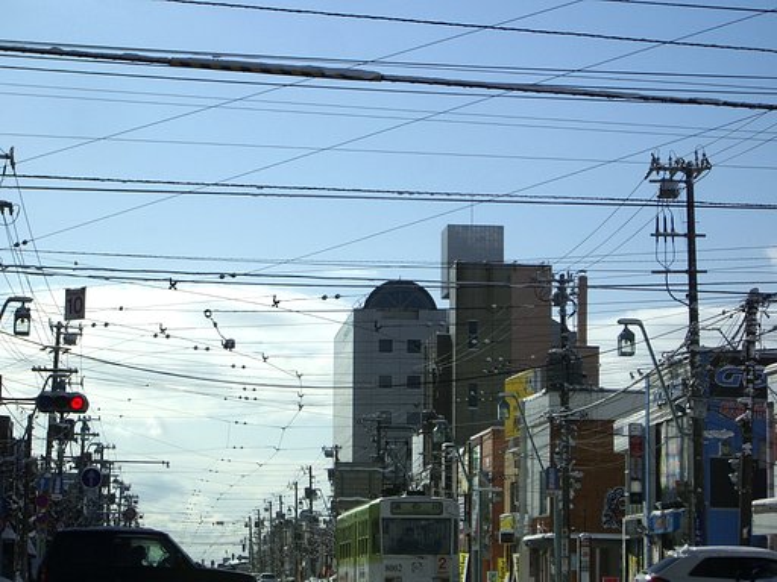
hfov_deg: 18.4
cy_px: 291
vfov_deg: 13.8
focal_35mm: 107
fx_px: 2402
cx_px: 388
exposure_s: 1/320
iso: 50
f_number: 7.7
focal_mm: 17.4
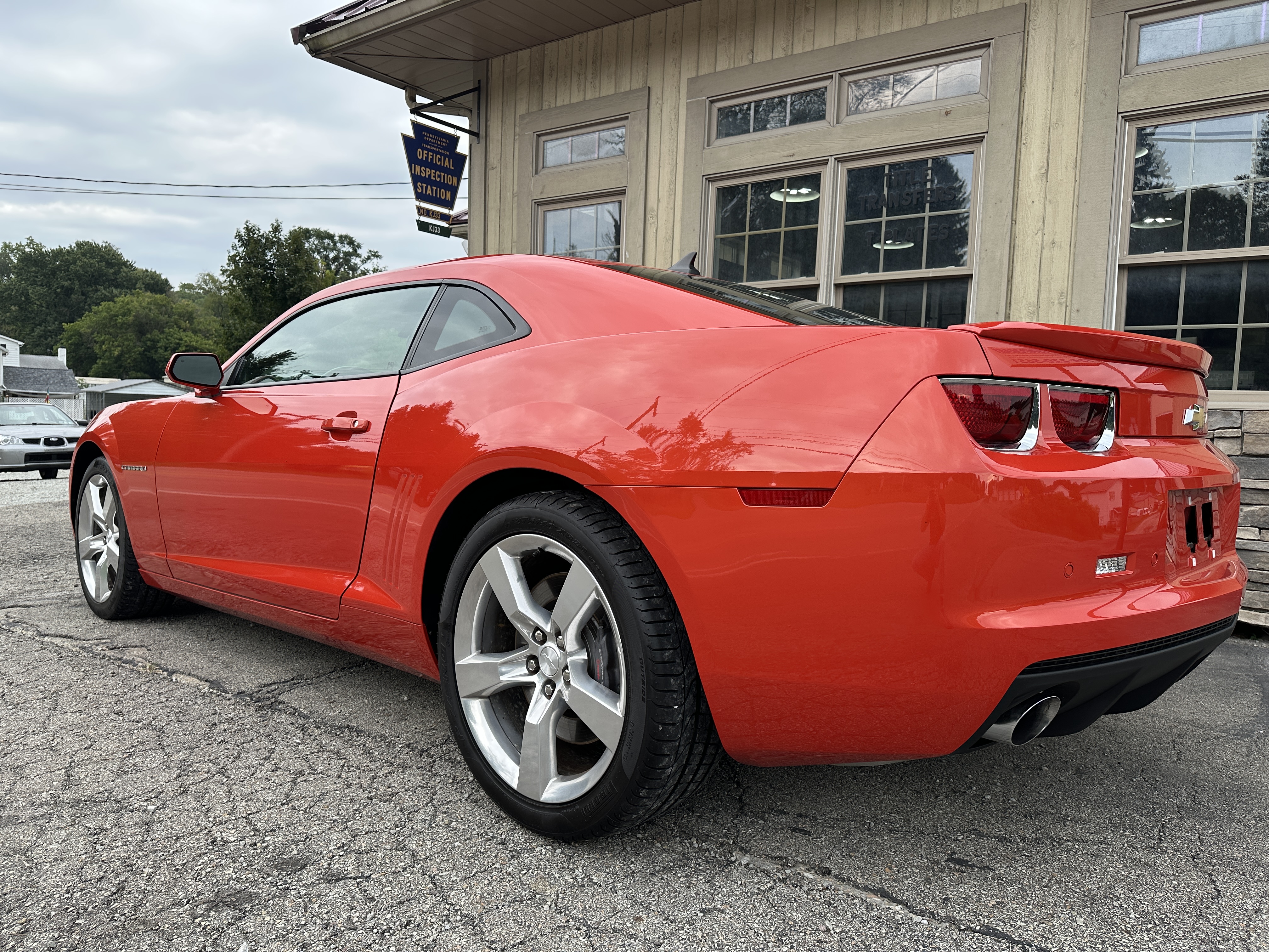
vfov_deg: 56.8
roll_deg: -2.7
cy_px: 476
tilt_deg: -3.7
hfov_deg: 71.6
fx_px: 880
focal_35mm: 24
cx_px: 634
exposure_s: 1/630
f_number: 1.78
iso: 80
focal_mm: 6.86
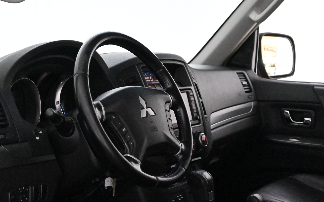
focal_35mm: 75
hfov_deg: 27.7
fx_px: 658
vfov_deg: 17.5
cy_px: 102
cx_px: 166
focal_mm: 47
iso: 18000
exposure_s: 1/80
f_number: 6
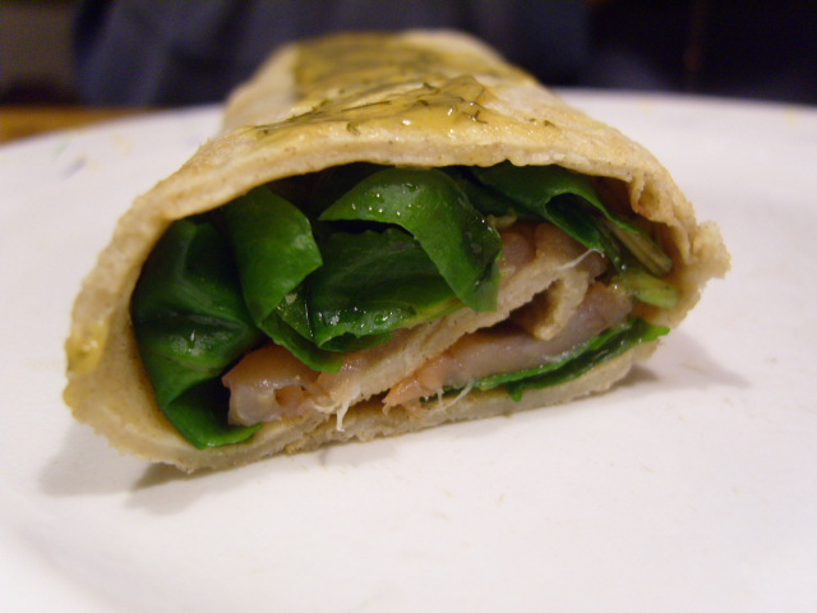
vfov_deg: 40.7
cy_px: 306
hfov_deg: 52.6
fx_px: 826
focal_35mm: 35
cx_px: 408
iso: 200
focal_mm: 7.4
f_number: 2.8
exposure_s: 1/8
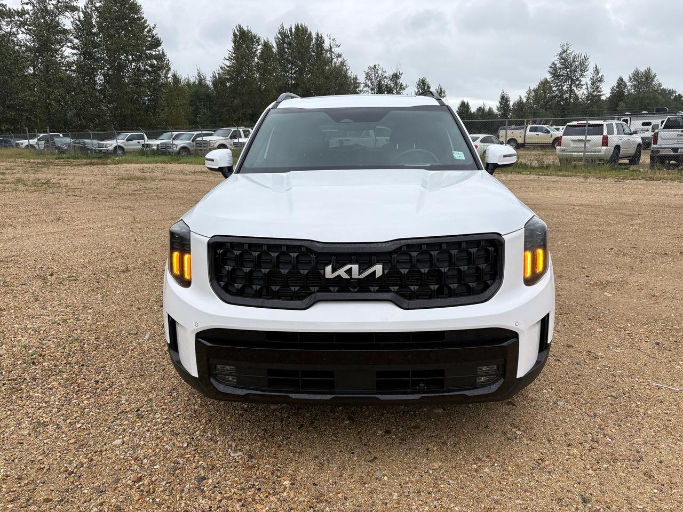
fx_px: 513
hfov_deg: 67.3
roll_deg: +0.5
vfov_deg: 53.1
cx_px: 342
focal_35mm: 26
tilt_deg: -10.6
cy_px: 256
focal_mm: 5.96
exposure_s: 1/1135
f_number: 1.6
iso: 50
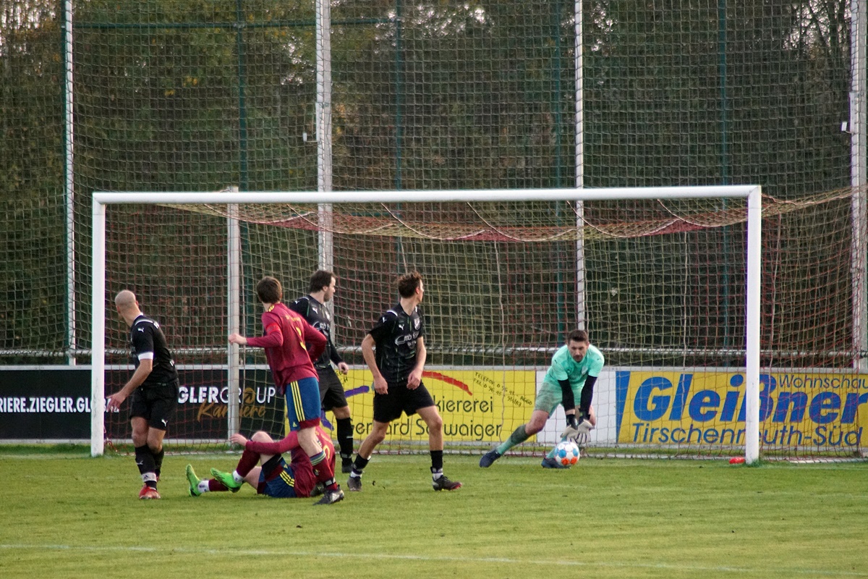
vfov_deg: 4.0
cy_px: 290
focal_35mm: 345
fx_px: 8318
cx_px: 434
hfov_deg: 6.0
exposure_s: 1/640
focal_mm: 230
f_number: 5
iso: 3200
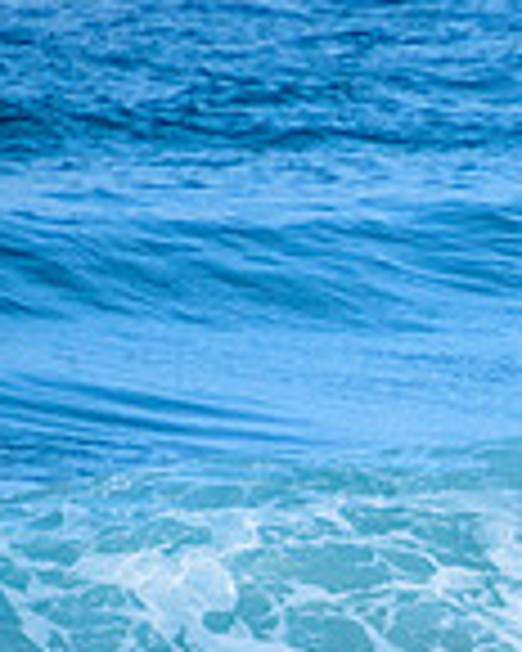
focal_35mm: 1847
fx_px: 35668
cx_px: 812
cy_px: 556
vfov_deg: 1.0
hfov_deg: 0.8
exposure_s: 1/1250
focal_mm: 400
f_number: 5.6
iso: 450
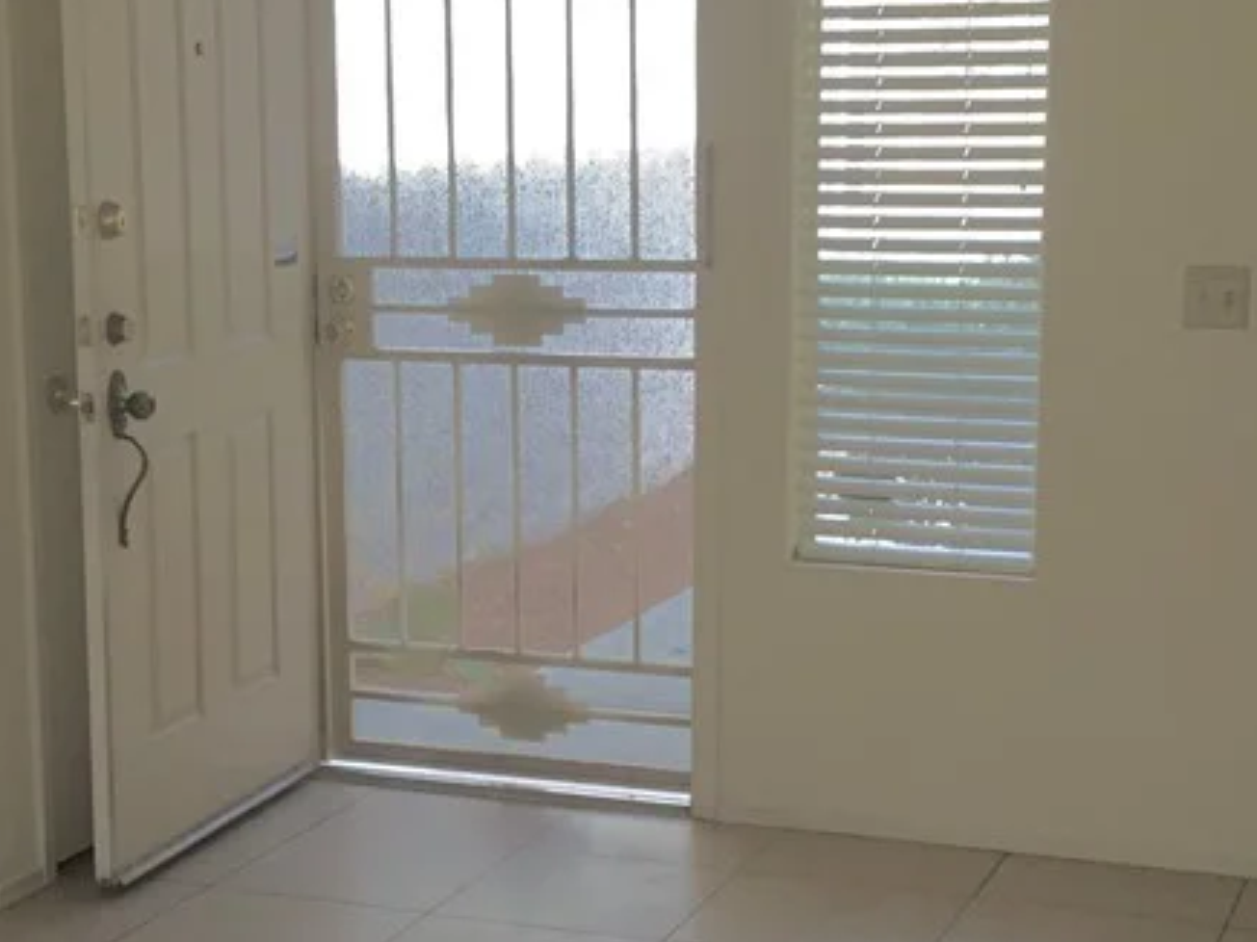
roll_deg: +0.2
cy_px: 598
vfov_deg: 20.1
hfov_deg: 26.7
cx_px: 540
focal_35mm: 73
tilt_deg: -11.4
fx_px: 2650
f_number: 2.4
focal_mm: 3.3
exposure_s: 1/60
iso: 32
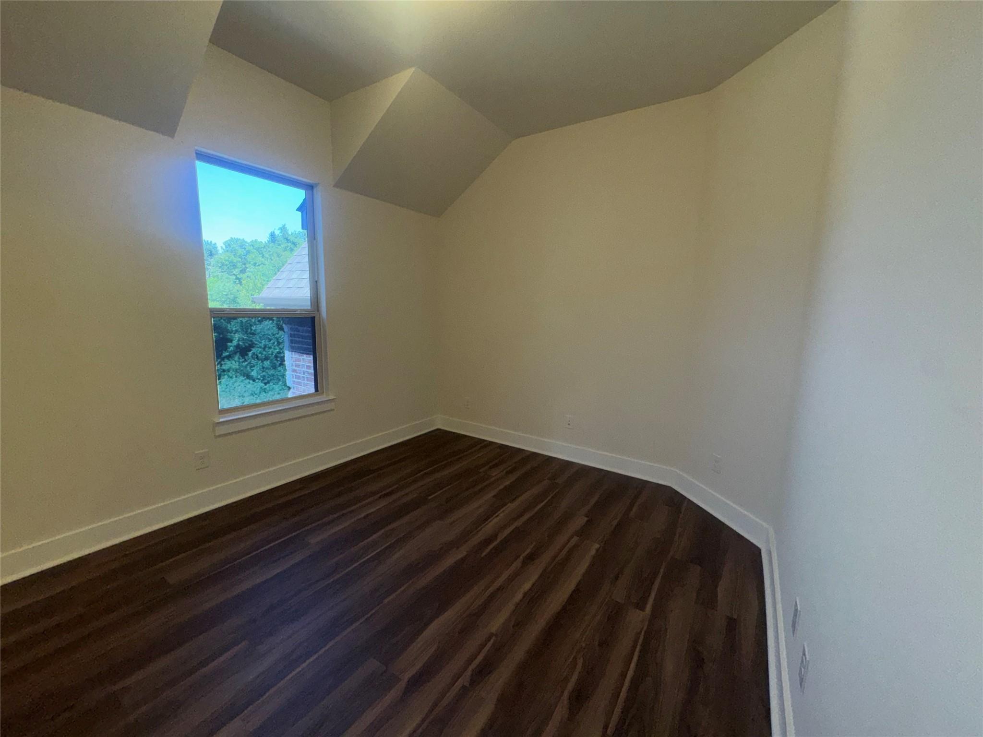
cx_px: 492
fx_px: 398
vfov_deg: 85.7
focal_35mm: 14
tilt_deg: -9.5
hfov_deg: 102.1
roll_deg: -1.4
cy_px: 368
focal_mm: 2.22
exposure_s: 1/110
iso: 80
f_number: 2.2
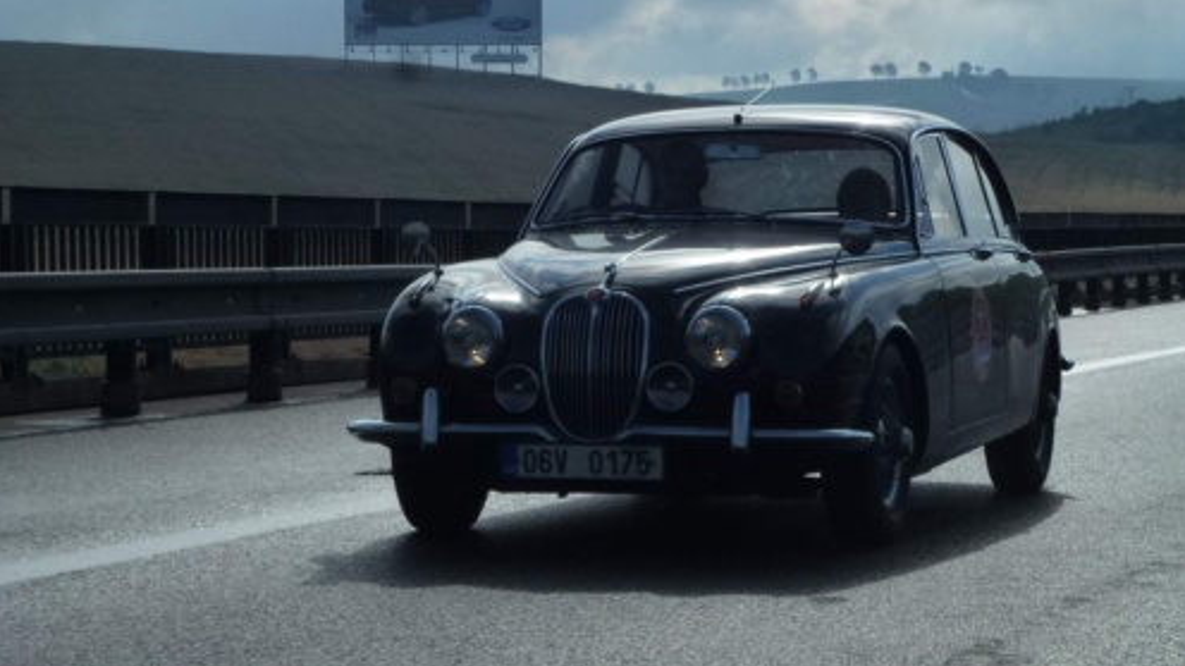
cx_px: 592
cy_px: 309
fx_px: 3896
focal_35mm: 124
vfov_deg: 9.8
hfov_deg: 17.3
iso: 160
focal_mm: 20.2
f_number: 5.1
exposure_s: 1/2000
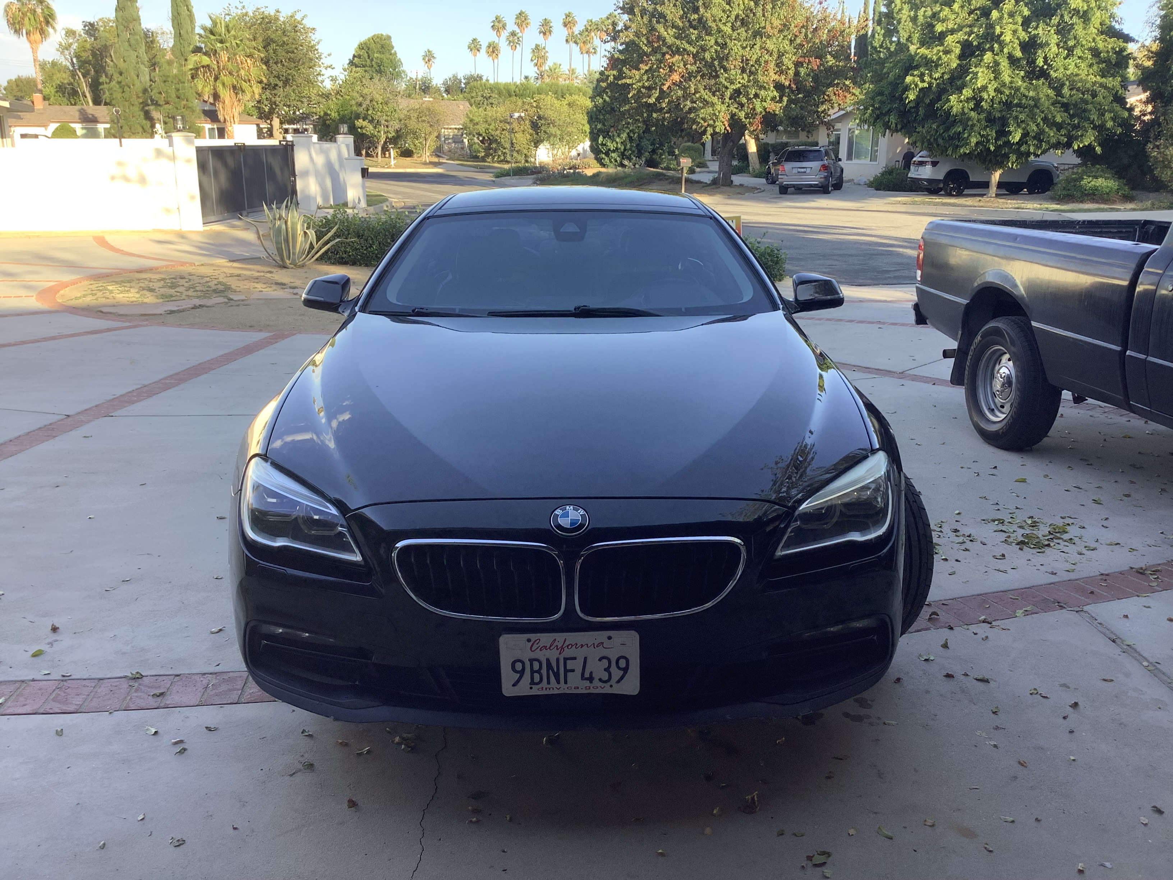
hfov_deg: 58.4
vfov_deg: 45.4
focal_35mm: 31
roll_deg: -0.4
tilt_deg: -15.1
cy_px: 440
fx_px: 1050
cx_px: 586
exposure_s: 1/122
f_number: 2.4
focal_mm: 3.3
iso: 25
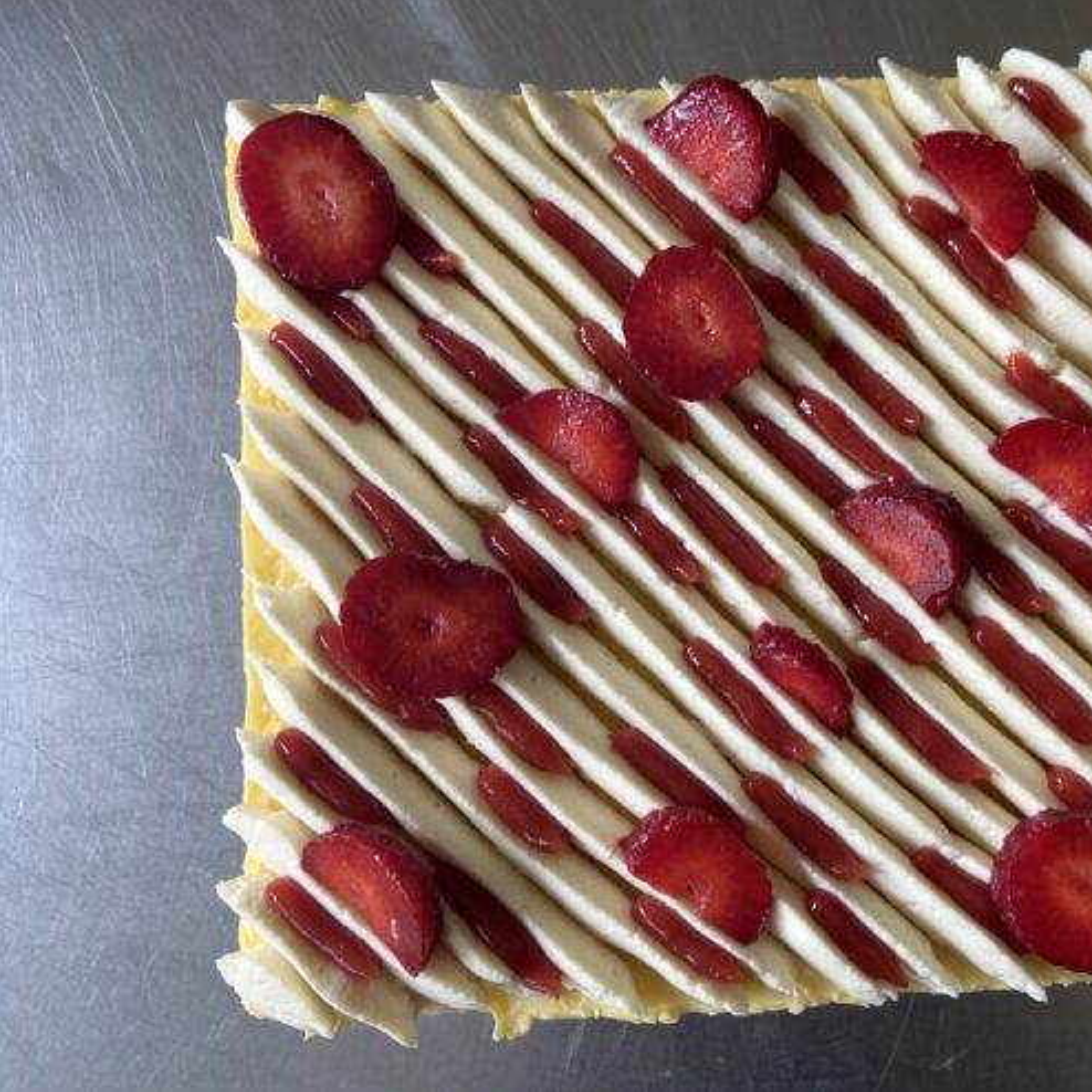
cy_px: 544
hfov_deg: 51.5
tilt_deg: -86.4
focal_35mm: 31
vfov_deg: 52.5
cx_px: 733
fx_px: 1106
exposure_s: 1/121
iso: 80
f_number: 1.8
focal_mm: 4.25
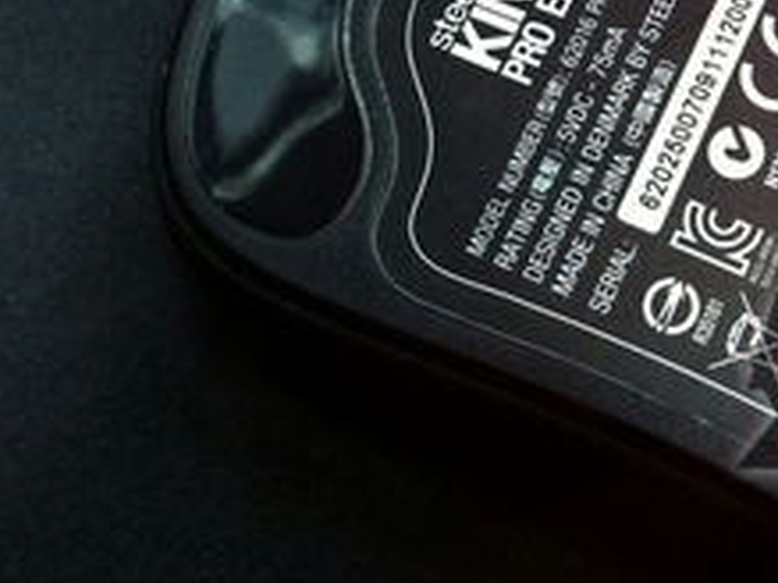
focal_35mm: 80
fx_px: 1797
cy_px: -53
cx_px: 544
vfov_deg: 17.8
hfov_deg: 24.3
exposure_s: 1/17
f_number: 2.8
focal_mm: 3.85
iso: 320
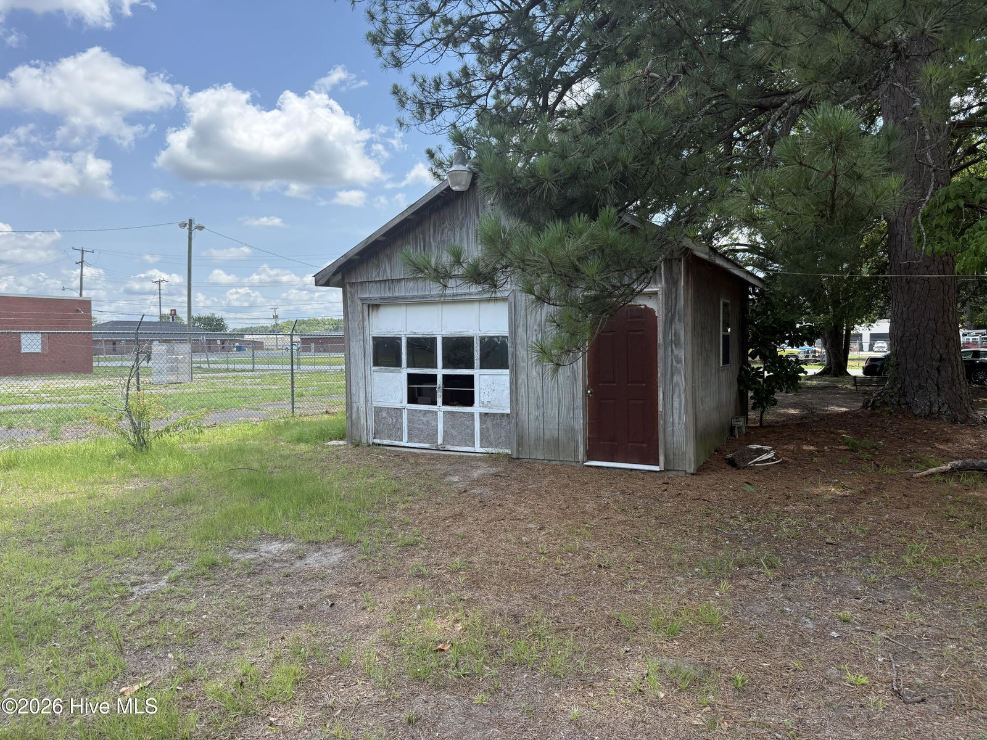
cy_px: 370
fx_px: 684
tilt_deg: -3.0
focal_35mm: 24
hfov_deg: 71.6
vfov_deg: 56.8
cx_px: 494
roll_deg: +0.2
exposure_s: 1/2299
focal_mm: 6.76
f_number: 1.78
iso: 100
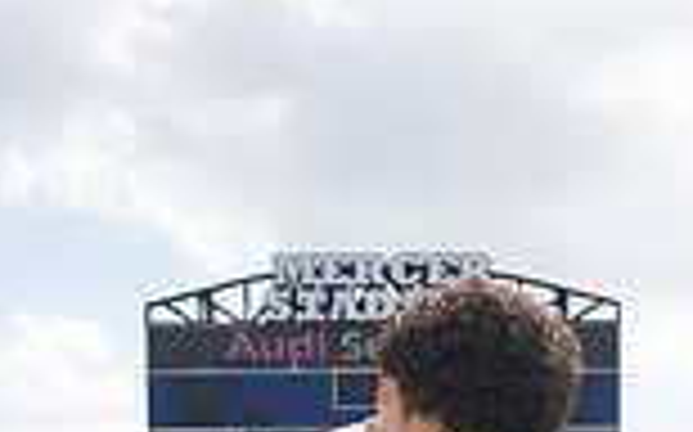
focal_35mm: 104
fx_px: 1963
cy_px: 1004
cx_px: 414
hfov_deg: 20.0
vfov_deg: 10.8
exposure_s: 1/400
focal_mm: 35
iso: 125
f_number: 7.1
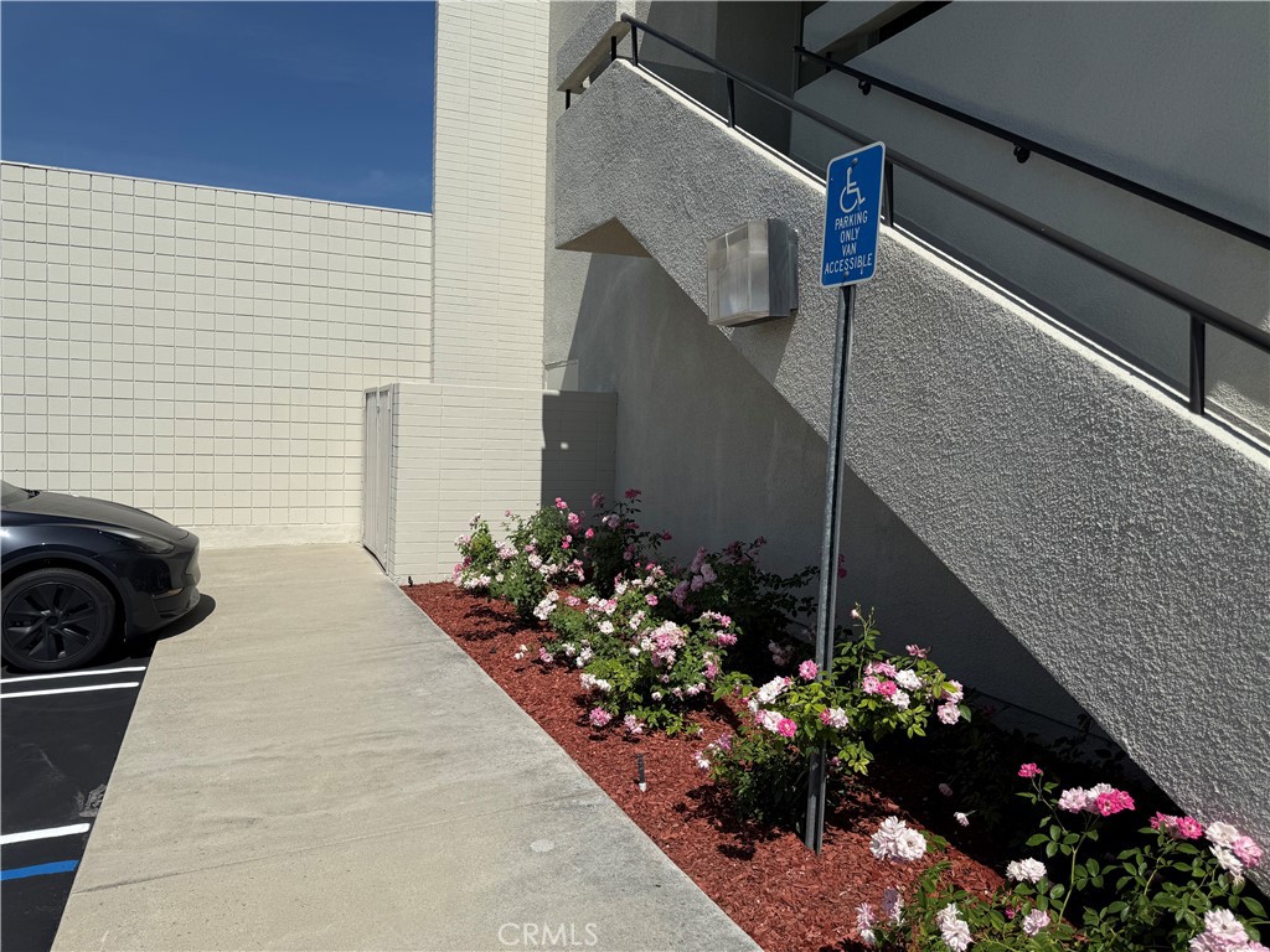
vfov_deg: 56.8
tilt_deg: -2.1
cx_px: 635
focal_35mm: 24
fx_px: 881
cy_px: 476
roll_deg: -1.9
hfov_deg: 71.6
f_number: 1.78
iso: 80
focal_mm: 6.76
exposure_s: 1/9091
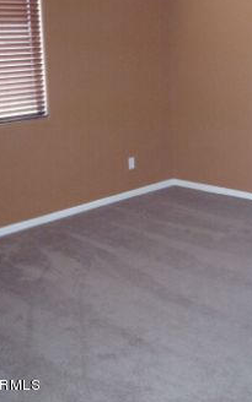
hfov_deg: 23.2
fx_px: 604
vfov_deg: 36.9
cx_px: 208
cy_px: 199
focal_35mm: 55
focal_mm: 6.3
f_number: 2.9
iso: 400
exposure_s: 1/60
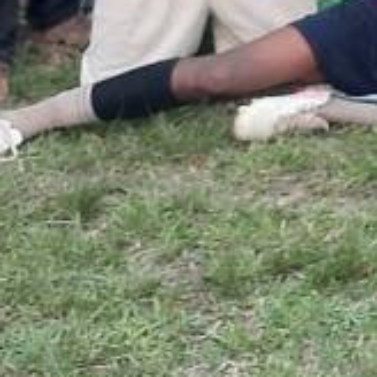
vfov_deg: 11.7
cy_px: -287
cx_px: 988
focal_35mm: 138
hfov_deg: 10.4
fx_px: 1700
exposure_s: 1/50
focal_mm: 4.6
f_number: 2
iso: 50
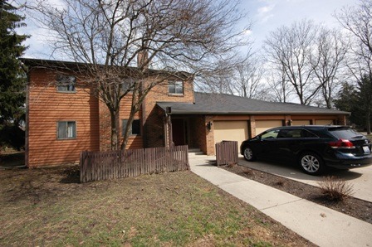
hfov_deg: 100.4
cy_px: 124
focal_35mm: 15
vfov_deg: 77.2
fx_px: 155
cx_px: 186
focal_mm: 10
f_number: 9
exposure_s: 1/320
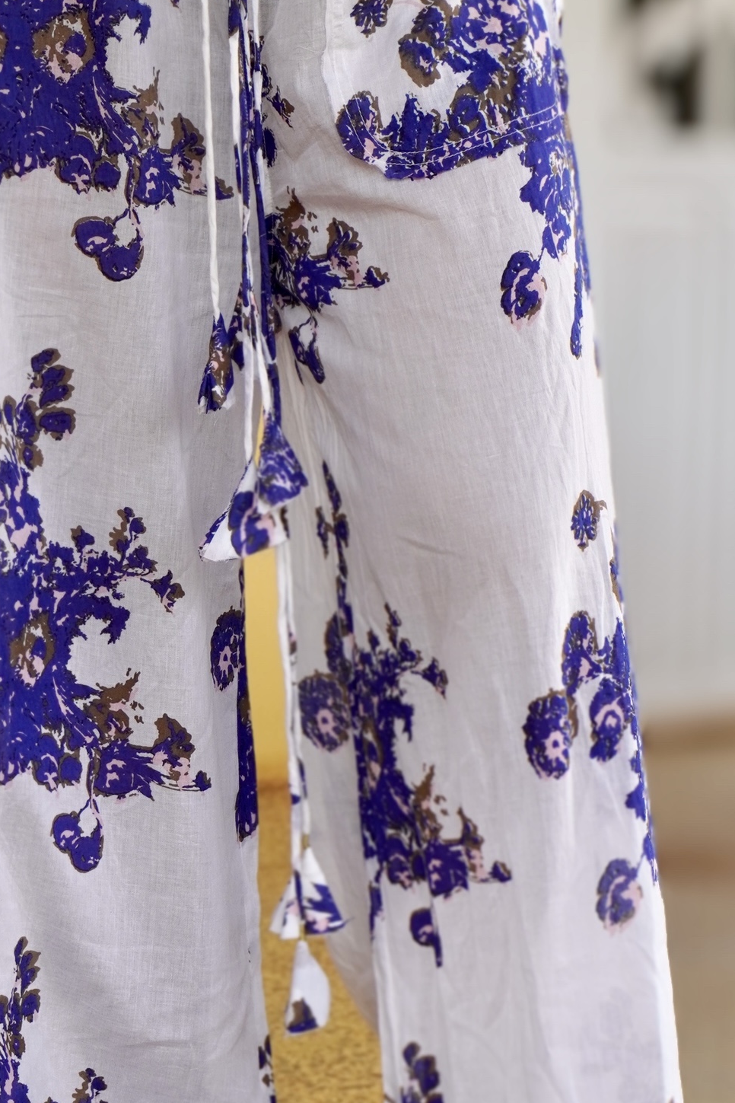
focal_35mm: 130
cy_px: 526
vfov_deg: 15.8
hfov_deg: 10.5
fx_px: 3977
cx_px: 233
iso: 250
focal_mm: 49
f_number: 5.6
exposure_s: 1/160
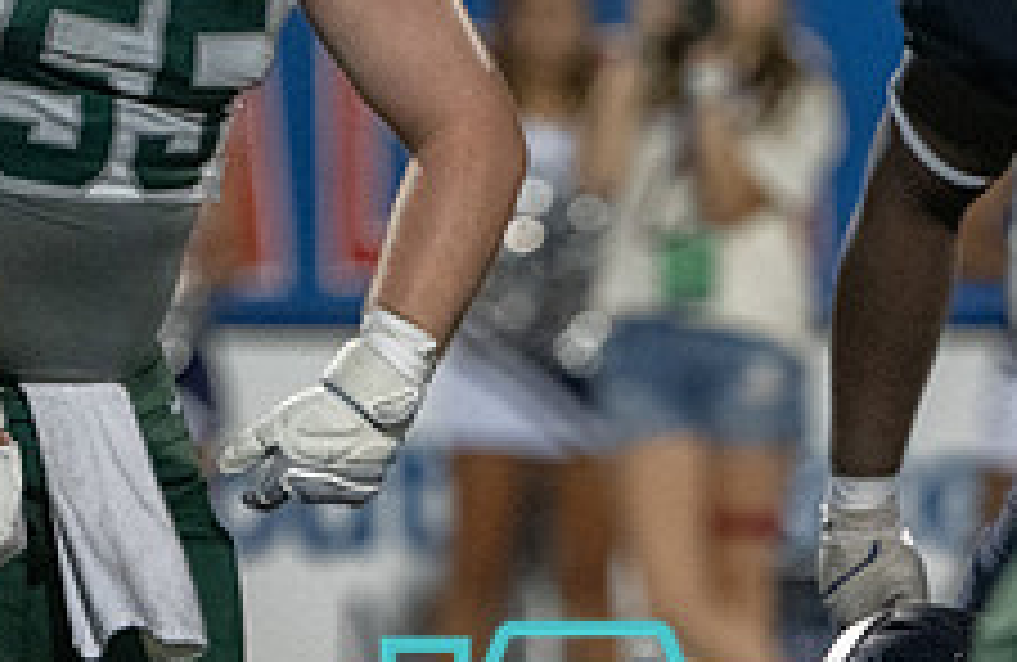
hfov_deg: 1.7
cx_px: 744
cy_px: 1045
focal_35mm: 1237
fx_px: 34683
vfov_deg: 1.1
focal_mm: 376
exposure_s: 1/1000
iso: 10000
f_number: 5.6
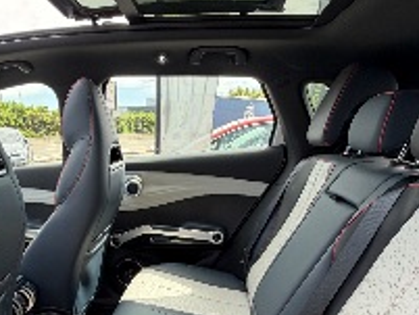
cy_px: 288
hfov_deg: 60.6
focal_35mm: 29
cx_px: 152
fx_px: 351
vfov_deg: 43.7
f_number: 2.2
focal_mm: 2.22
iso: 40
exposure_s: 1/130
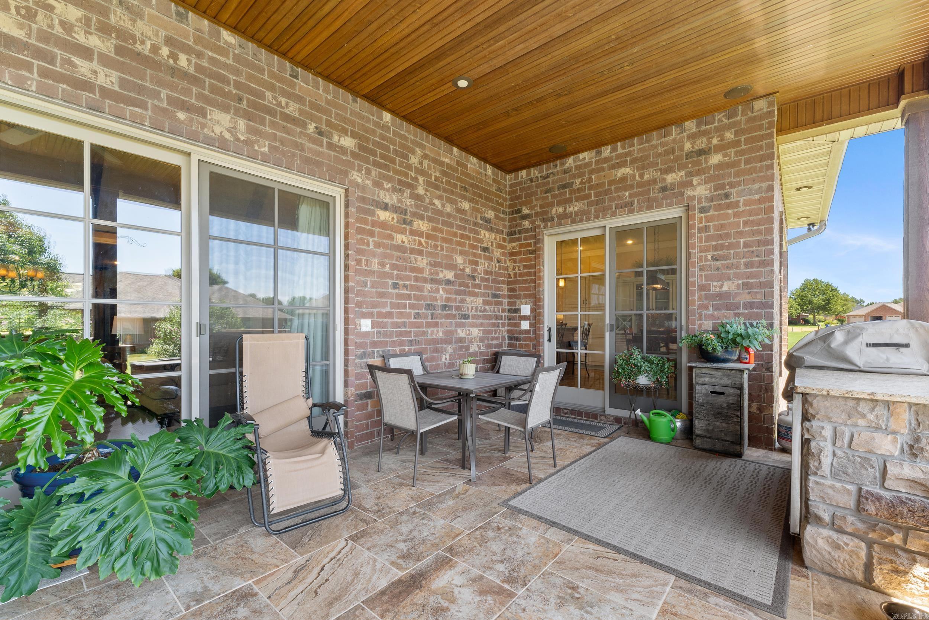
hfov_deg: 100.4
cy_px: 310
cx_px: 464
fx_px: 387
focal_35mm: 15
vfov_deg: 77.3
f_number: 9
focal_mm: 10
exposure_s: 1/4
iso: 200
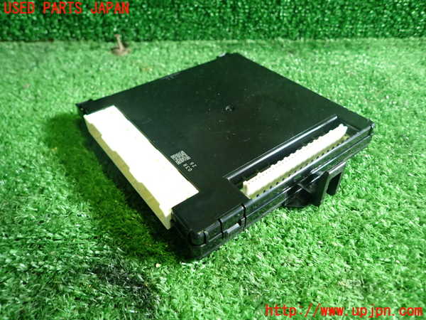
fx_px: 308
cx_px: 213
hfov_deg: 69.4
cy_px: 160
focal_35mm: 25
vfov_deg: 54.9
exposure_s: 1/30
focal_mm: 4.5
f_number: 2
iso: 250
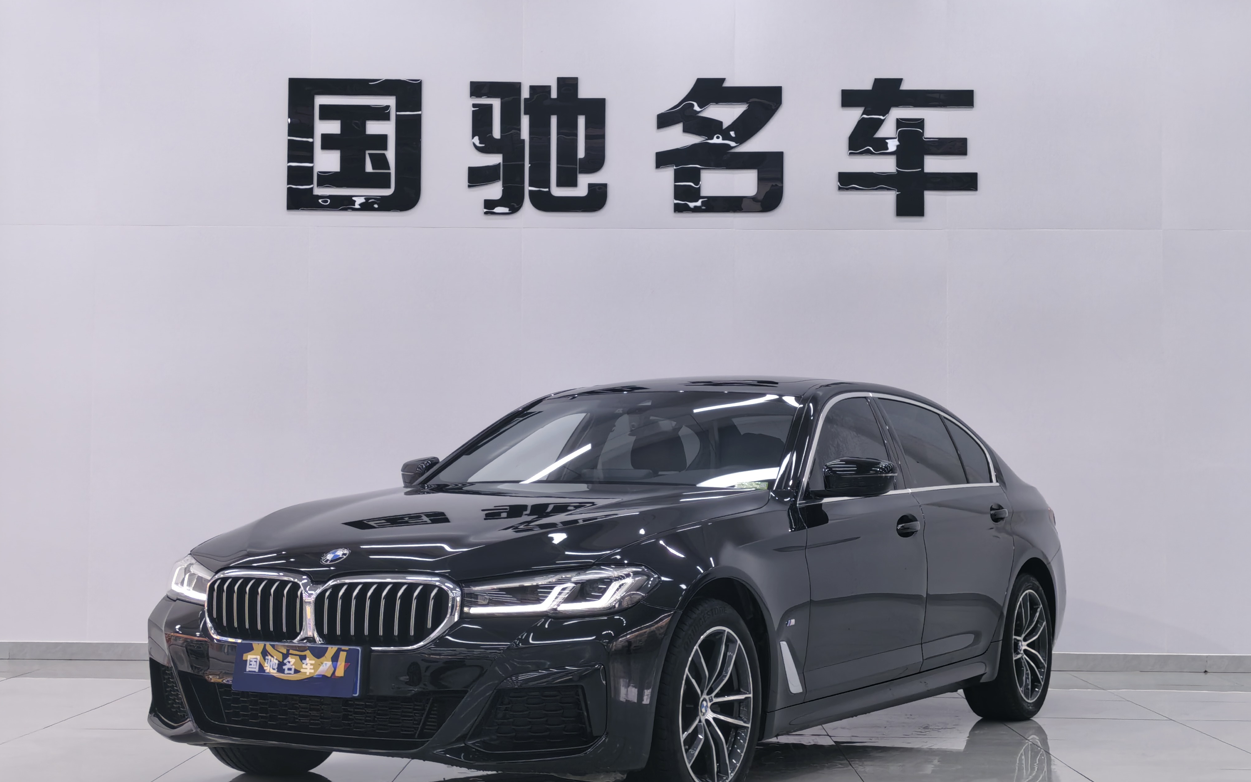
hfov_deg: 35.1
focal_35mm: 58
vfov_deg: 22.4
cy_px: 403
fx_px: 1977
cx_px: 630
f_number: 1.9
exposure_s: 1/186
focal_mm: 5.52
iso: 80
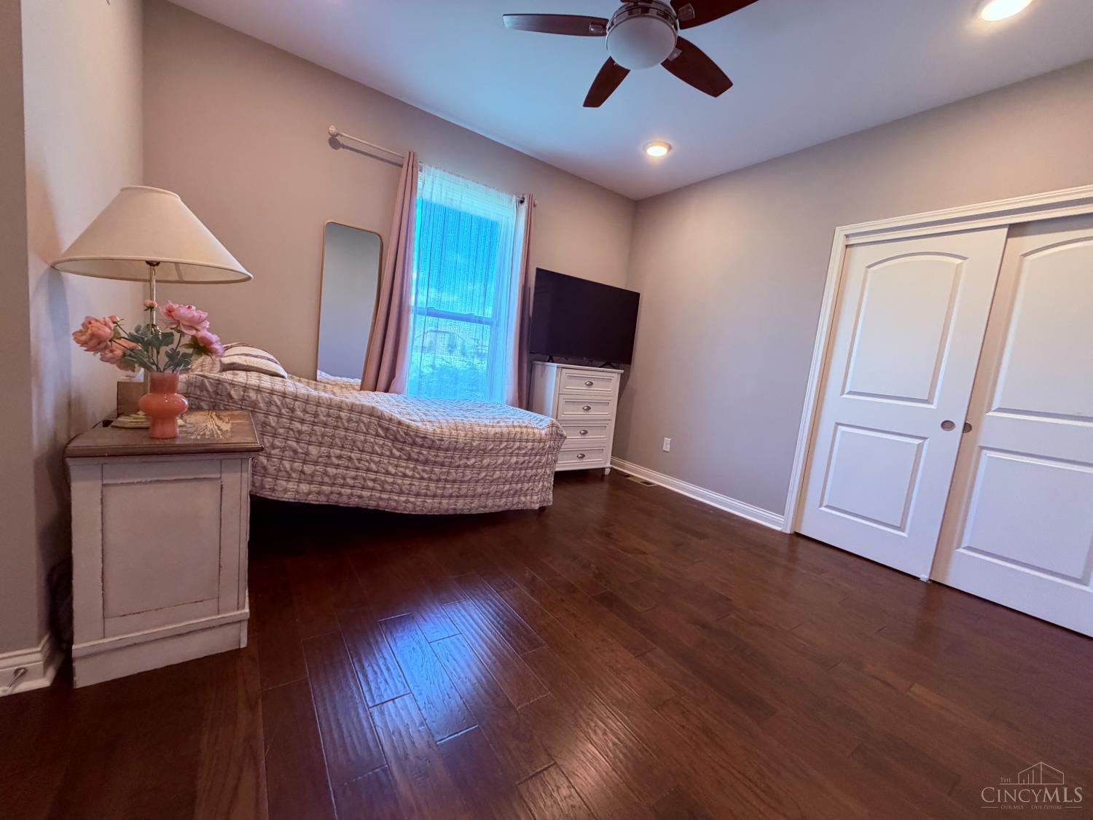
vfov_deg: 85.7
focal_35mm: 14
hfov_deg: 102.1
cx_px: 546
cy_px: 410
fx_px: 442
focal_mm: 2.22
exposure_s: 1/60
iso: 400
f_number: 2.2
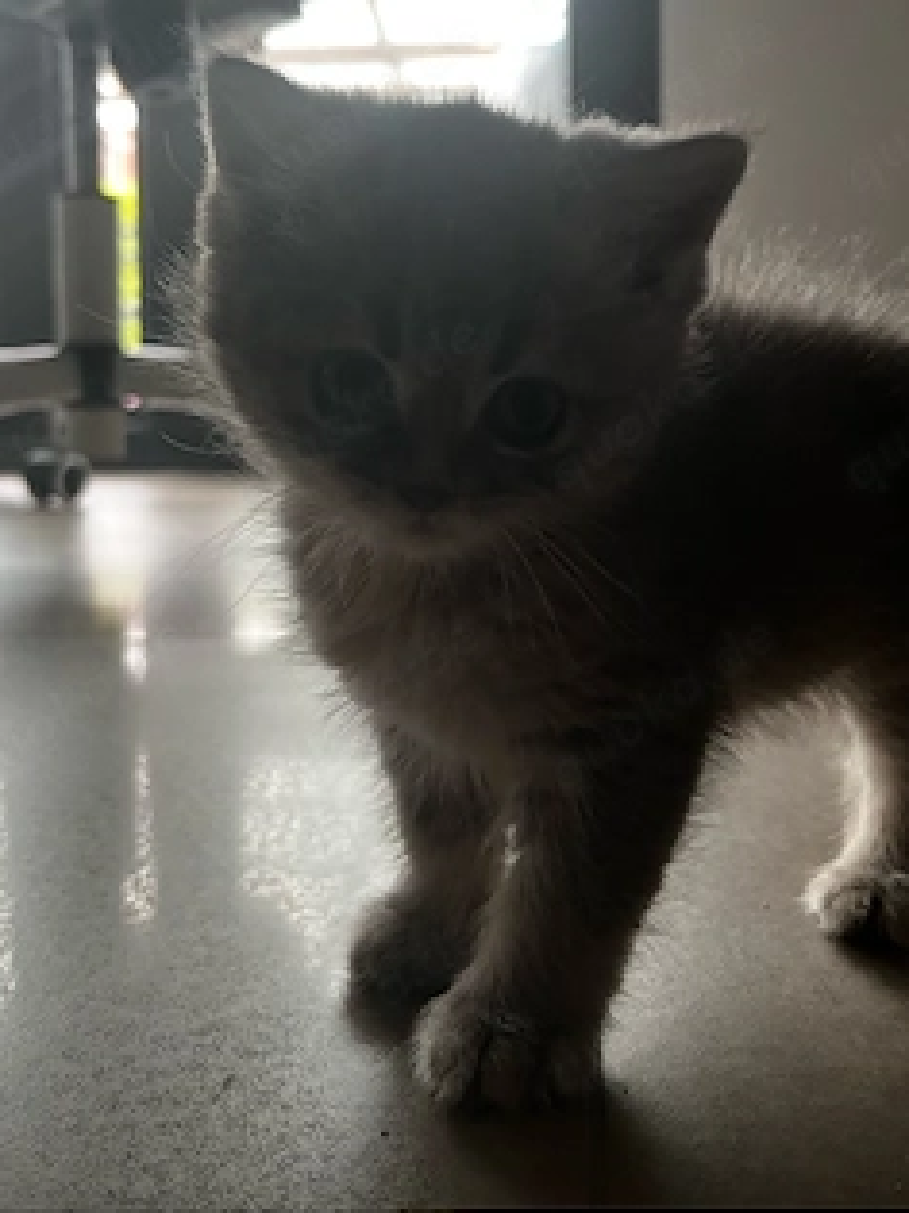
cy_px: 447
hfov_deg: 42.9
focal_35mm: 33
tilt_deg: -1.5
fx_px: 1156
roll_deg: +0.4
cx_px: 451
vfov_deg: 54.7
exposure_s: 1/60
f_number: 1.6
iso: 250
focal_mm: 5.1
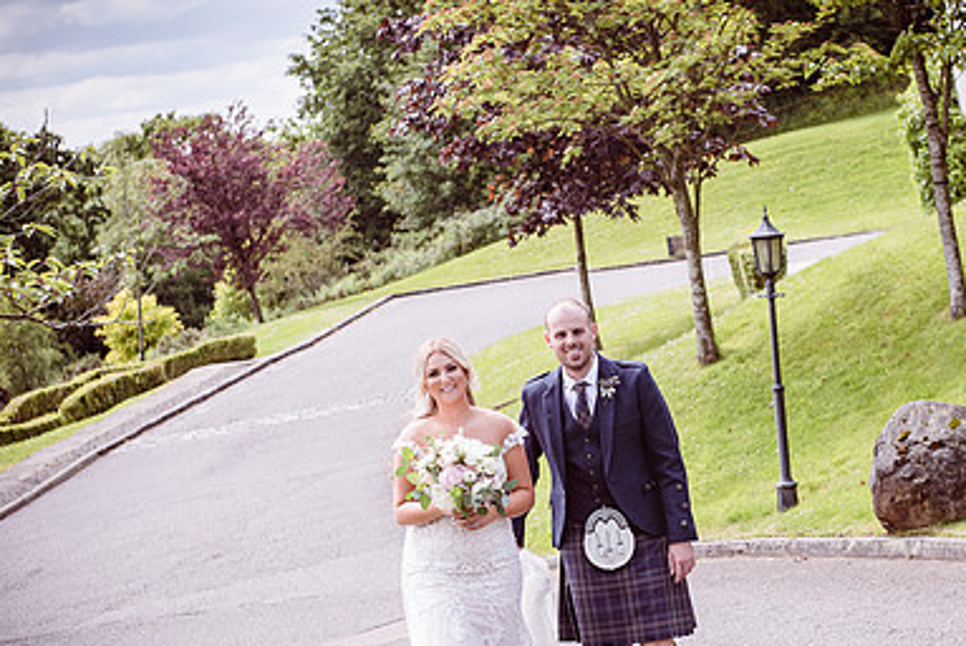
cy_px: 382
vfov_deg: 12.9
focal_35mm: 106
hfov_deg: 19.2
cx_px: 605
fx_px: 2846
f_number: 4.5
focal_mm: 70
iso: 250
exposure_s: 1/1600
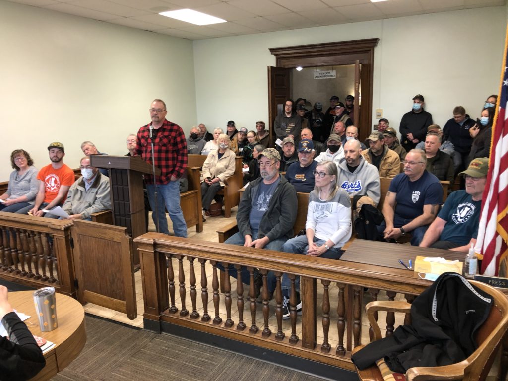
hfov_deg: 63.4
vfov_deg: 49.7
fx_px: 411
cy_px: 190
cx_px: 254
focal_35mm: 28
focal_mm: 3.99
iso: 40
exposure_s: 1/17
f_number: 1.8
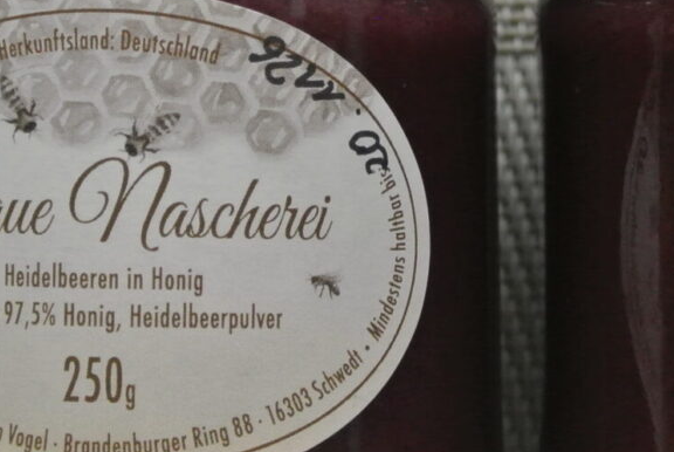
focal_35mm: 164
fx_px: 3075
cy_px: 201
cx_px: 528
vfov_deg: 8.4
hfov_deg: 12.5
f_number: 5.3
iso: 800
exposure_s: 1/20
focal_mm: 25.2
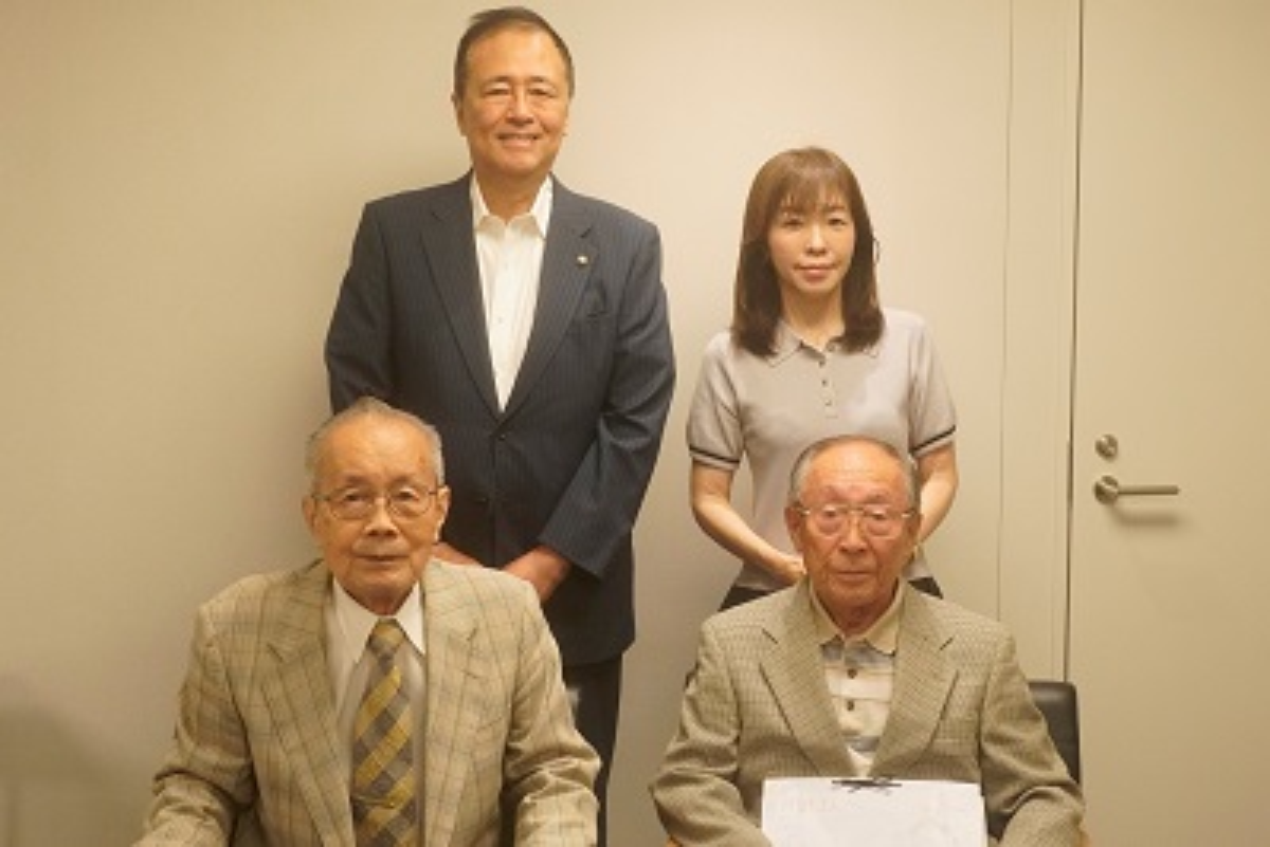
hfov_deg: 44.9
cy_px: 424
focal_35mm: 44
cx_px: 635
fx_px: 1535
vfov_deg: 30.9
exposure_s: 1/125
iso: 2000
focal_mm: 29
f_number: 8
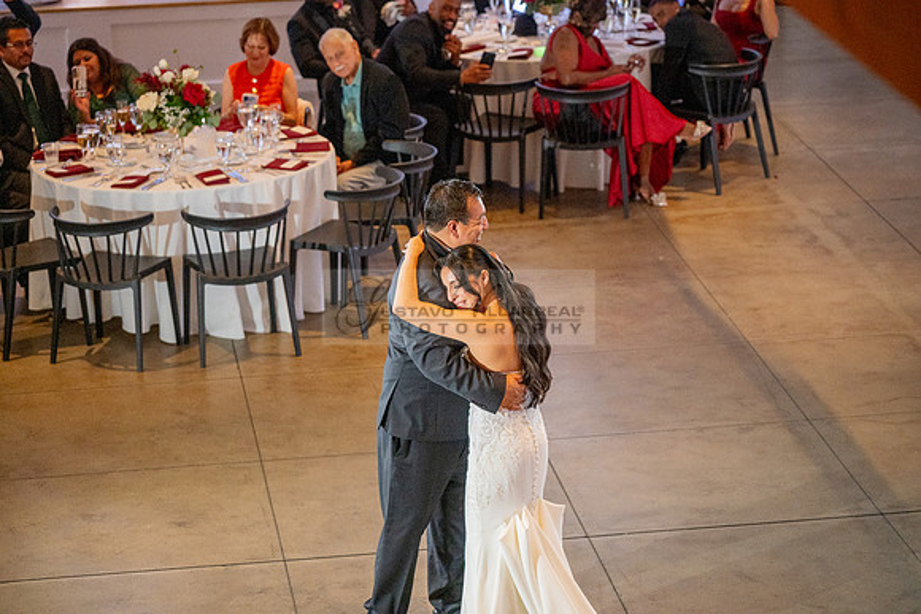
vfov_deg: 11.4
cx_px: 460
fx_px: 3071
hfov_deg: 17.1
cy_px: 307
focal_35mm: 120
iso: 3200
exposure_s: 1/200
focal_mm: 120
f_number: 4
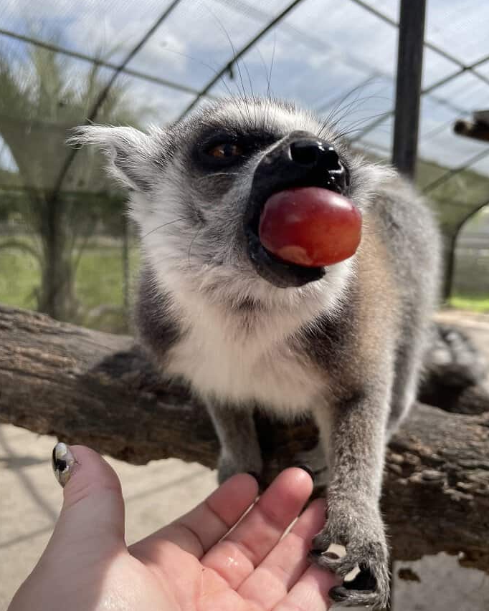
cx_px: 267
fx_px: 543
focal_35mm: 30
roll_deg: -1.4
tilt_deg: -11.1
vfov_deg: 58.7
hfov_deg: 48.4
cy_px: 322
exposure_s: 1/647
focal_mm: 4.2
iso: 32
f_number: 1.6
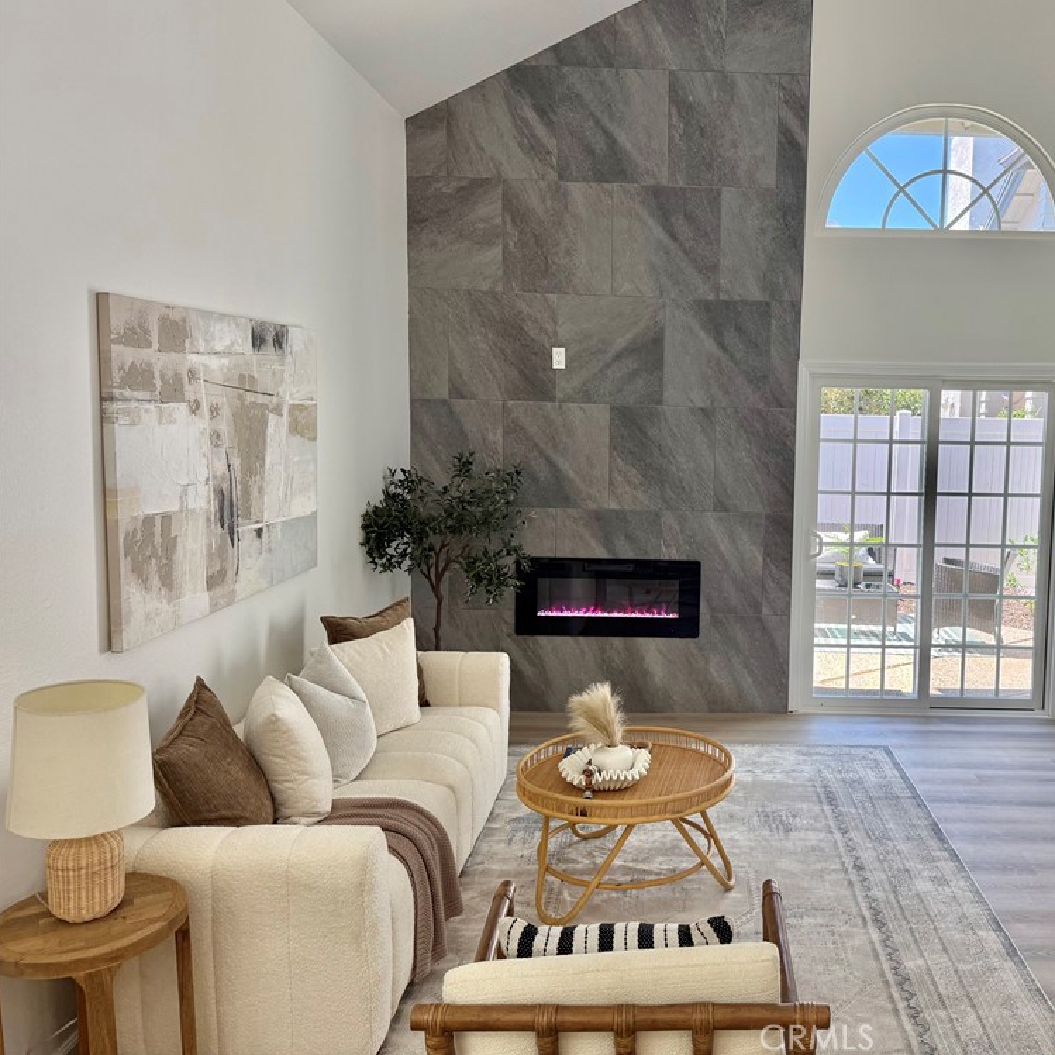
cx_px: 717
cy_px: 517
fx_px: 1000
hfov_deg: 54.3
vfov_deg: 55.6
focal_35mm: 29
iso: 100
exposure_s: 1/235
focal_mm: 6.76
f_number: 1.78
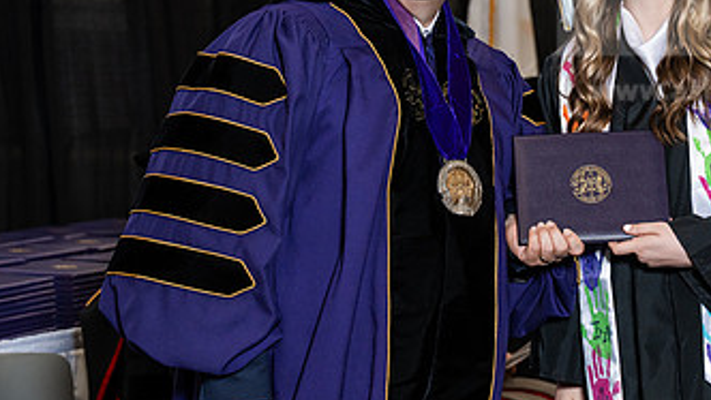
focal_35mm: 128
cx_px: 493
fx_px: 2414
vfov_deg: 9.5
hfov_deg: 16.7
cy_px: 136
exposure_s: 1/200
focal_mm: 70
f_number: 4.5
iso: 1250
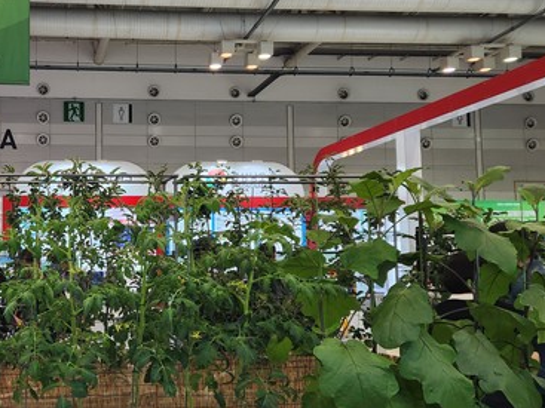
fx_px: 661
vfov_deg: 34.3
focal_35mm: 42
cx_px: 85
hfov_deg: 42.2
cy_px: 201
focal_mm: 5.4
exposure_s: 1/120
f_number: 1.8
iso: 100
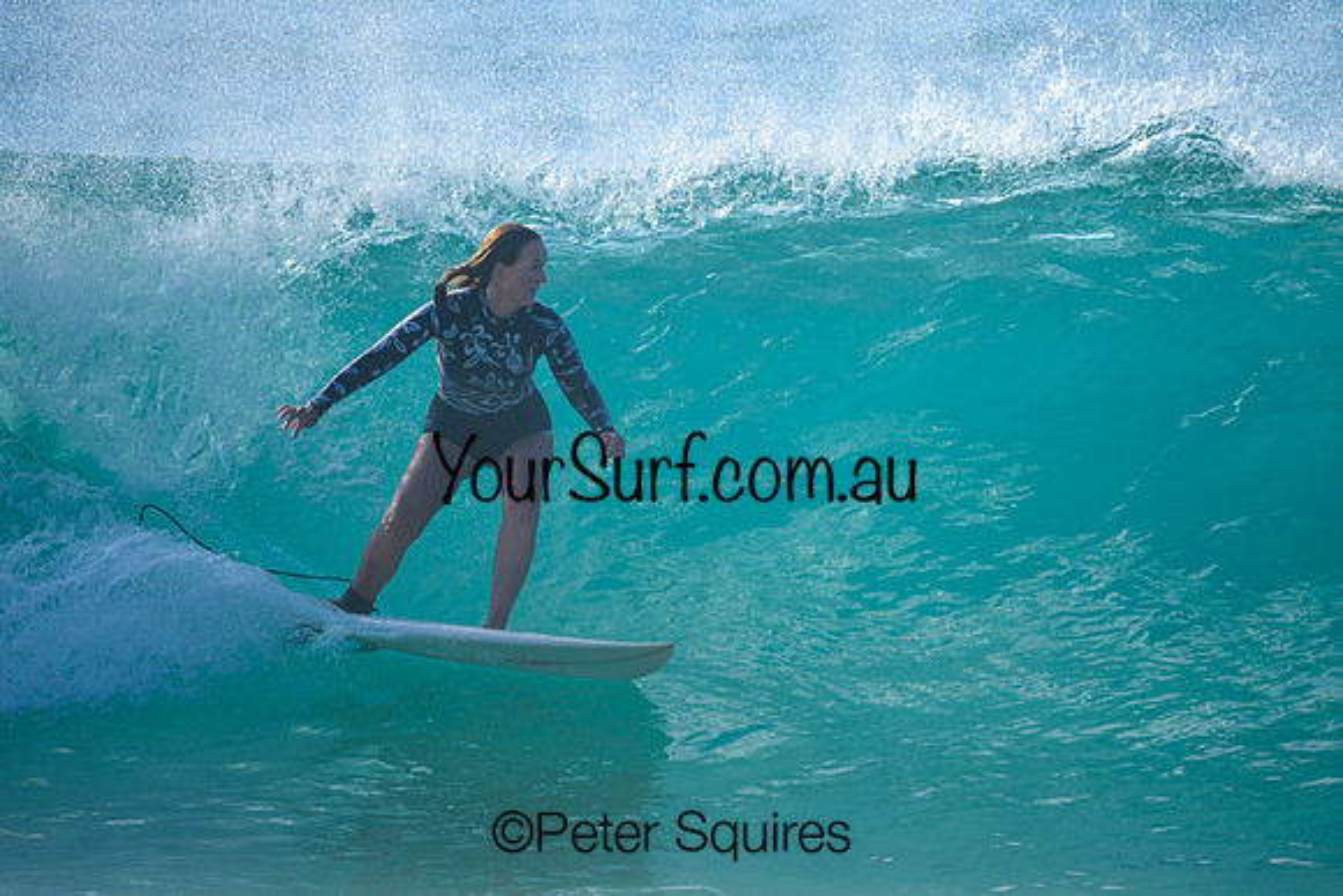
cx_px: 739
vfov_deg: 1.5
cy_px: 380
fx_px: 34454
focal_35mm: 923
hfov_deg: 2.2
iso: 320
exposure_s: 1/2500
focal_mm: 800
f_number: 6.3
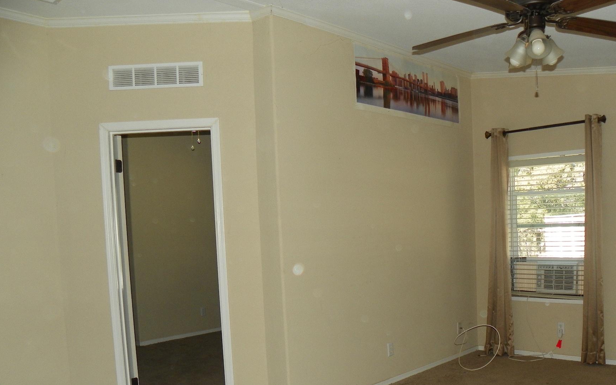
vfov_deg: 36.5
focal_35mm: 34
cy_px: 282
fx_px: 571
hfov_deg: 56.3
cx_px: 367
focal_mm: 4.6
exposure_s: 1/125
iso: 64
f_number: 2.8
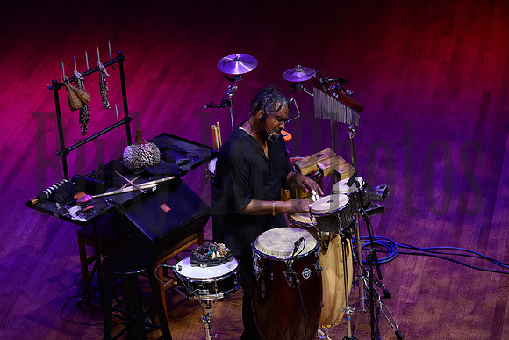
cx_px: 254
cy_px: 170
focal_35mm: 140
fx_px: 1980
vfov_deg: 9.8
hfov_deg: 14.7
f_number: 6.3
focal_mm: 140
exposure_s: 1/500
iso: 5000
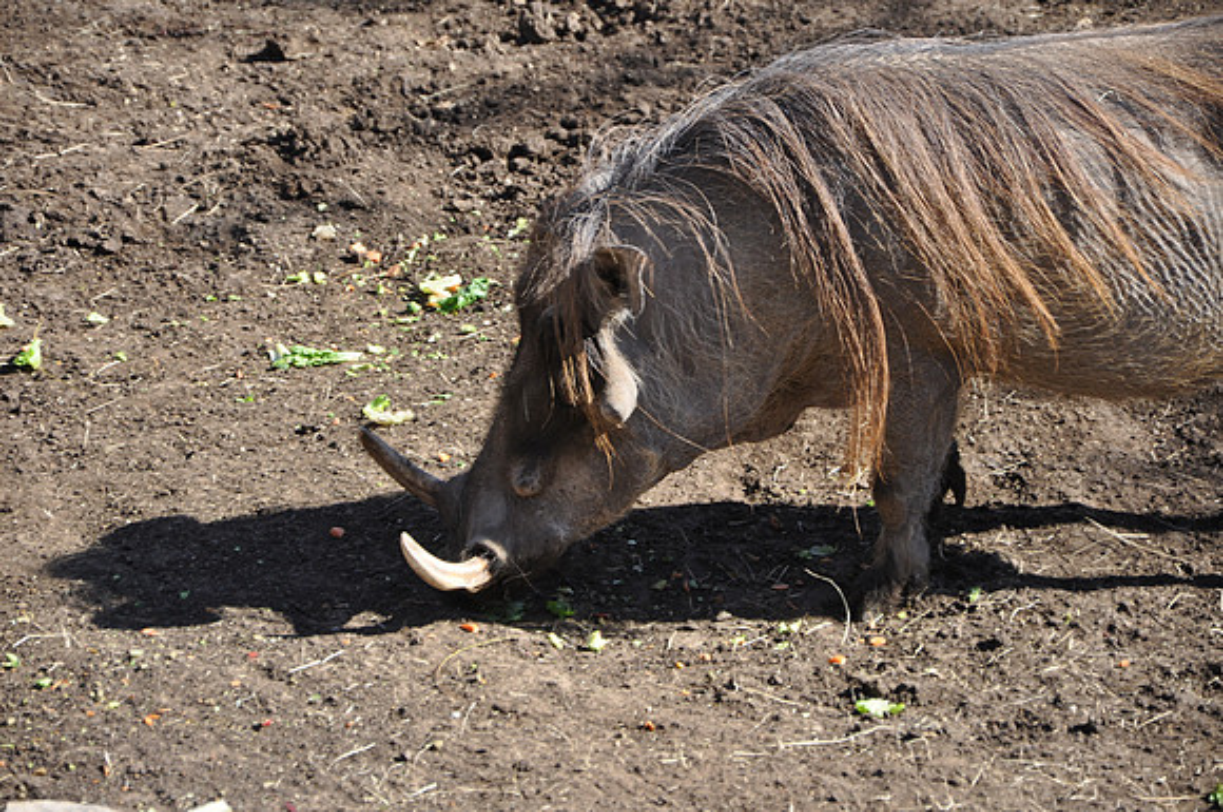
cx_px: 612
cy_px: 406
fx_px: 5343
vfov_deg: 8.7
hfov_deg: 13.1
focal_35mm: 158
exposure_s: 1/125
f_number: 5.6
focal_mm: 105
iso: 280
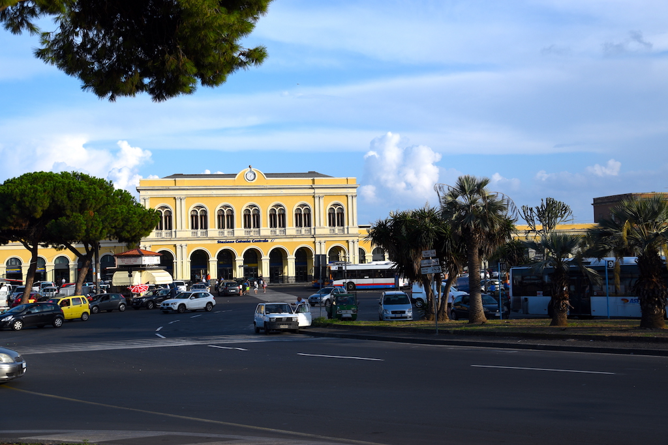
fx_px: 946
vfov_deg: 26.5
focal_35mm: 51
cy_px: 222
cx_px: 334
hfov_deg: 38.9
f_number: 5.6
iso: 100
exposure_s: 1/640
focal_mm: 34
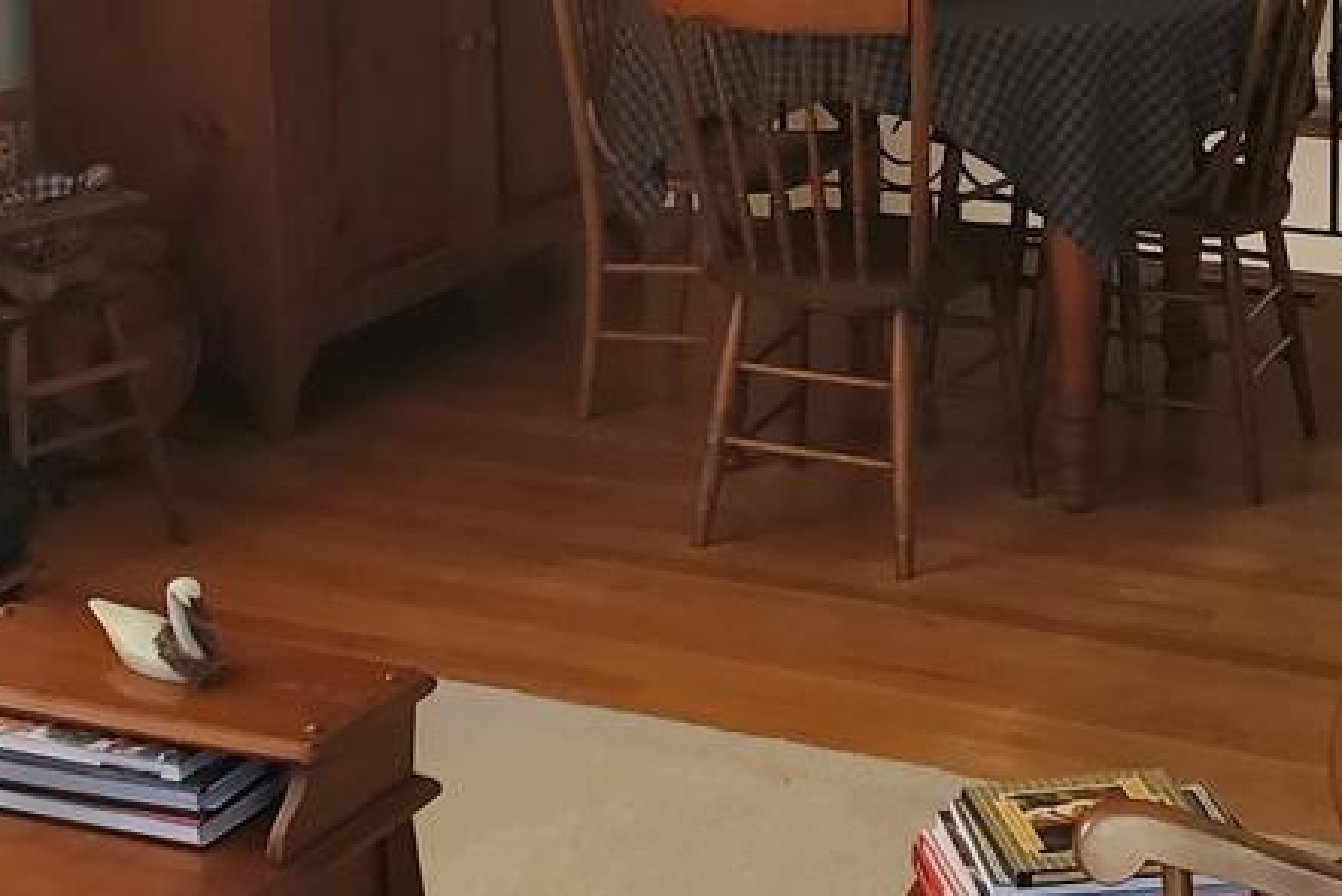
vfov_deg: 15.4
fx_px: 3281
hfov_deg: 23.1
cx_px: 683
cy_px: 85
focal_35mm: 88
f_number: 2.4
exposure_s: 1/60
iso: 250
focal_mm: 4.3
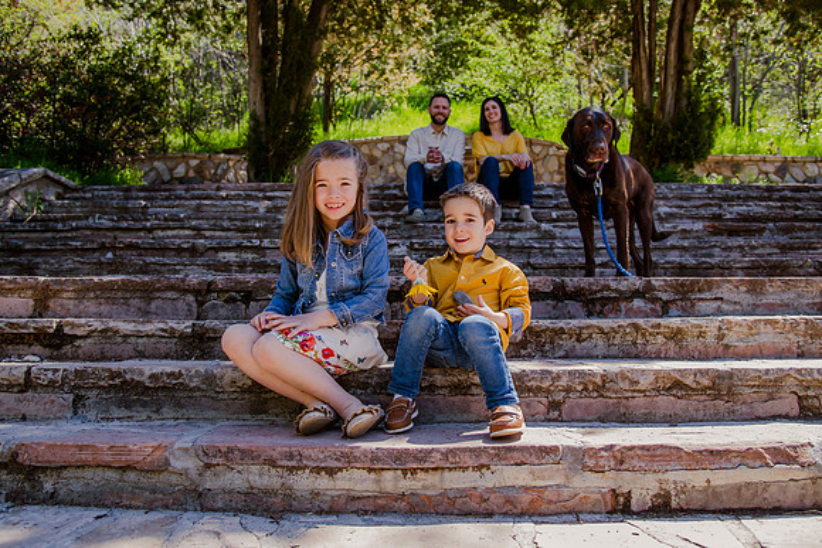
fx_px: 620
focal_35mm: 27
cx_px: 411
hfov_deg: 67.1
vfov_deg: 47.7
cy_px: 266
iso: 200
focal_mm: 24
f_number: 4.5
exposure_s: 1/250
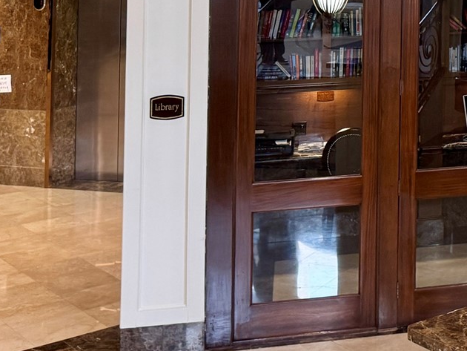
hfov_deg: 22.7
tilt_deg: +1.4
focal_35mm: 78
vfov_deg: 17.5
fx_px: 1053
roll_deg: -0.1
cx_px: 586
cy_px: -134
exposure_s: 1/60
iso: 200
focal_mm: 6.76
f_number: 1.78
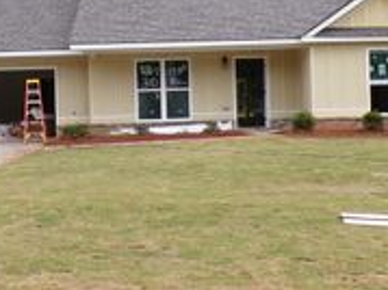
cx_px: 202
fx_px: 750
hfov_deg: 29.0
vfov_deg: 21.9
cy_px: 109
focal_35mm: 67
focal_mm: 4.3
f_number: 4.4
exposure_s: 1/350
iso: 100
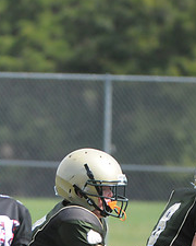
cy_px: 307
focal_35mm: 726
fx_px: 5264
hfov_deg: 2.1
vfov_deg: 2.7
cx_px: 132
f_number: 4
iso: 1600
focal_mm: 200
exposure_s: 1/8000
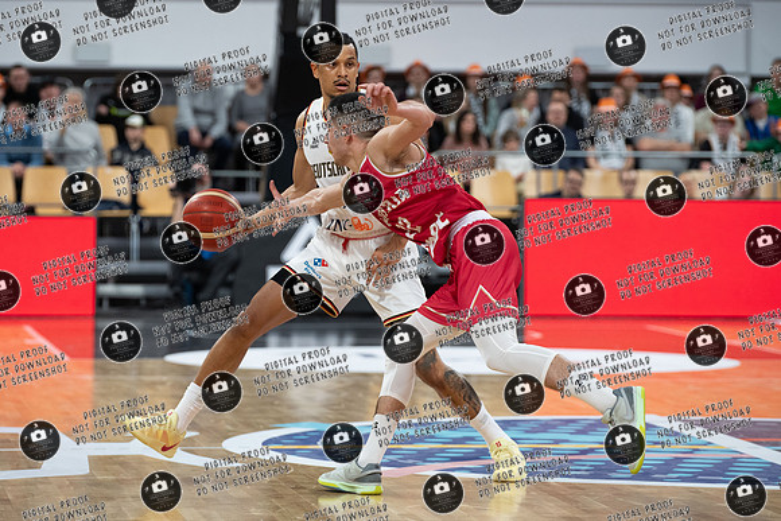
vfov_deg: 7.8
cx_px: 349
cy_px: 200
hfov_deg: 11.7
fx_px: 3806
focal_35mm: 175
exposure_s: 1/1000
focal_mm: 135
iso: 1000
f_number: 3.2
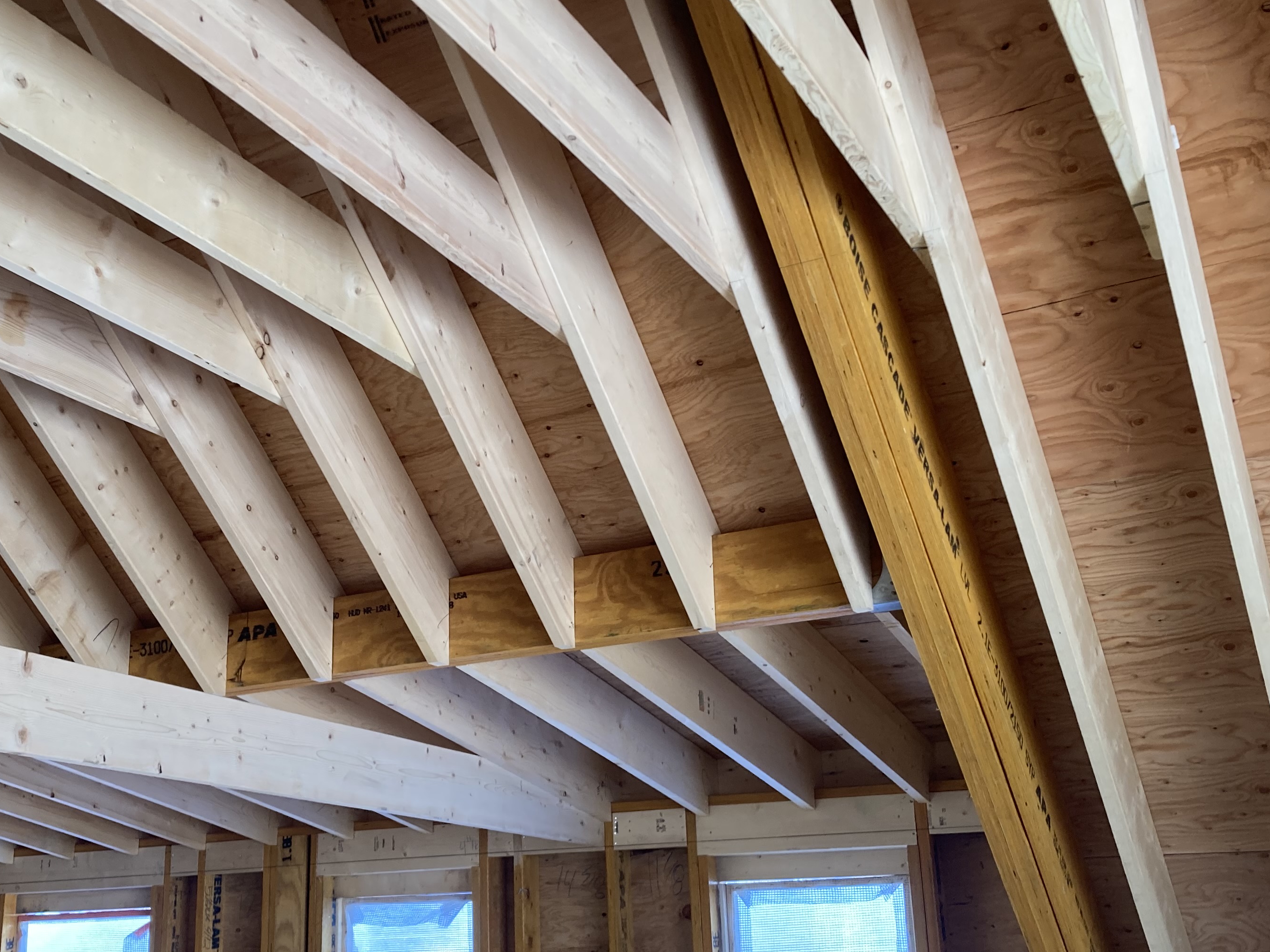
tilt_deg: +20.1
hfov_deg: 44.5
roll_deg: -0.2
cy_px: 562
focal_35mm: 42
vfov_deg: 34.3
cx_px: 487
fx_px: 1541
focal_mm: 3.99
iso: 64
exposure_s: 1/121
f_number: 1.8
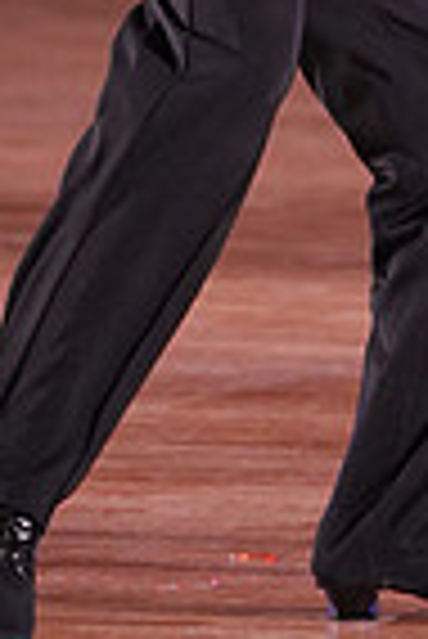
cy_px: -266
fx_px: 13555
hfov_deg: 1.8
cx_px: 615
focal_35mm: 762
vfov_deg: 2.7
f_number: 2.8
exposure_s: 1/400
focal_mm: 125
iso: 1250
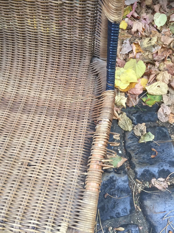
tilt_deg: -67.6
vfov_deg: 61.7
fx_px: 194
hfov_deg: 48.2
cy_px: 116
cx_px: 87
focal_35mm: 29
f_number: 2.2
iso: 100
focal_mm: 4.15
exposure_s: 1/33
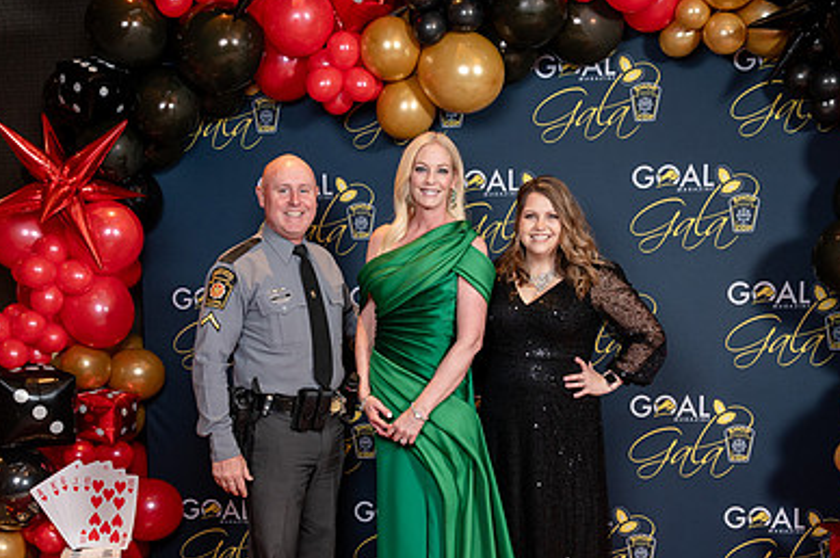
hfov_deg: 45.5
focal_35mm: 43
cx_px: 409
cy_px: 387
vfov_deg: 30.8
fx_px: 1002
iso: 1250
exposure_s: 1/200
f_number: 4.5
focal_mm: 28
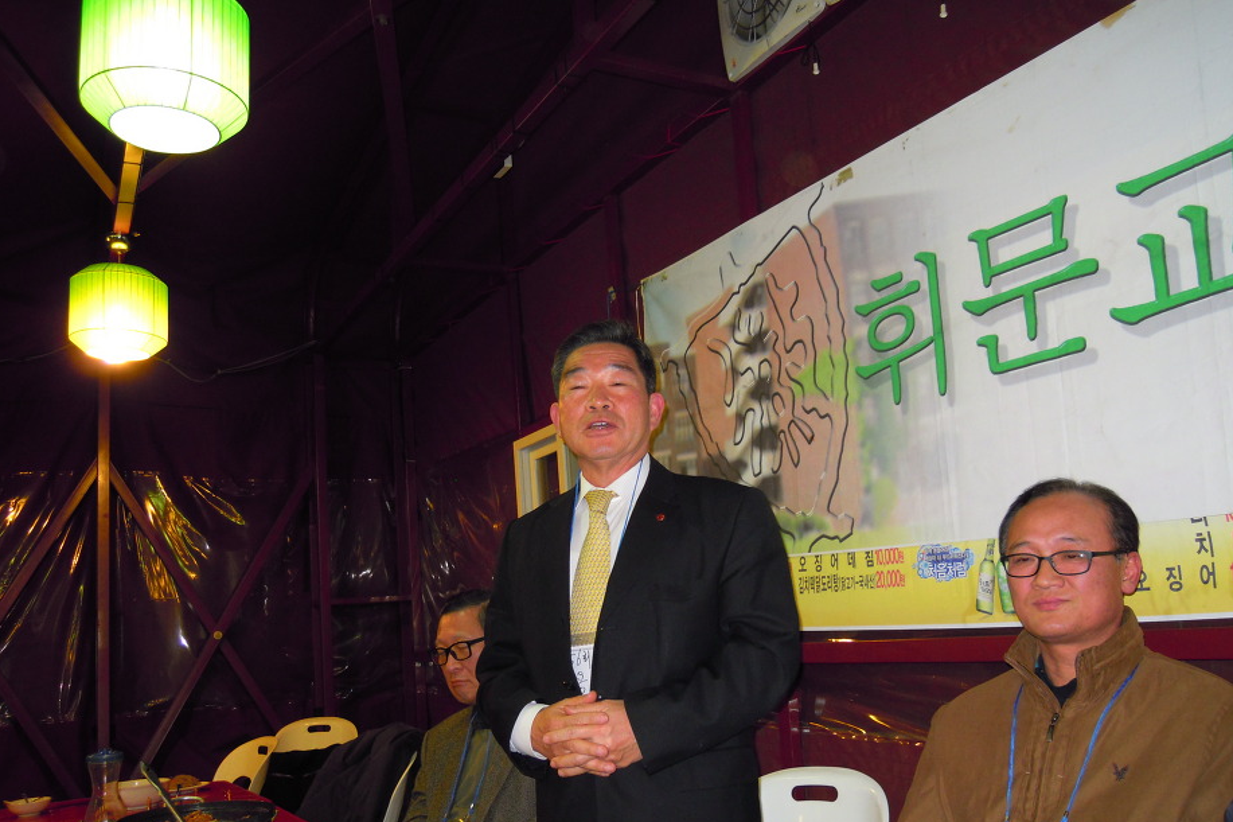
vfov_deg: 43.5
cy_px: 465
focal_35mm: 30
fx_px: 1027
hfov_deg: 61.9
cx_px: 622
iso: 200
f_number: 2.7
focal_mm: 5
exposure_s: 1/25
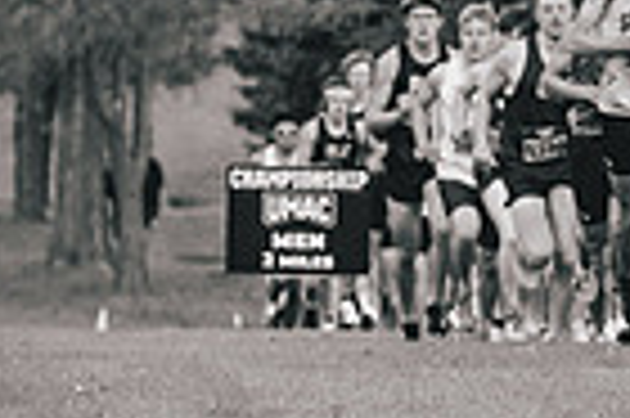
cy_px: 128
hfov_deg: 2.8
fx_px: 12638
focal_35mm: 723
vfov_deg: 1.9
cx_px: 932
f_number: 6.3
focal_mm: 174
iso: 400
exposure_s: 1/1250
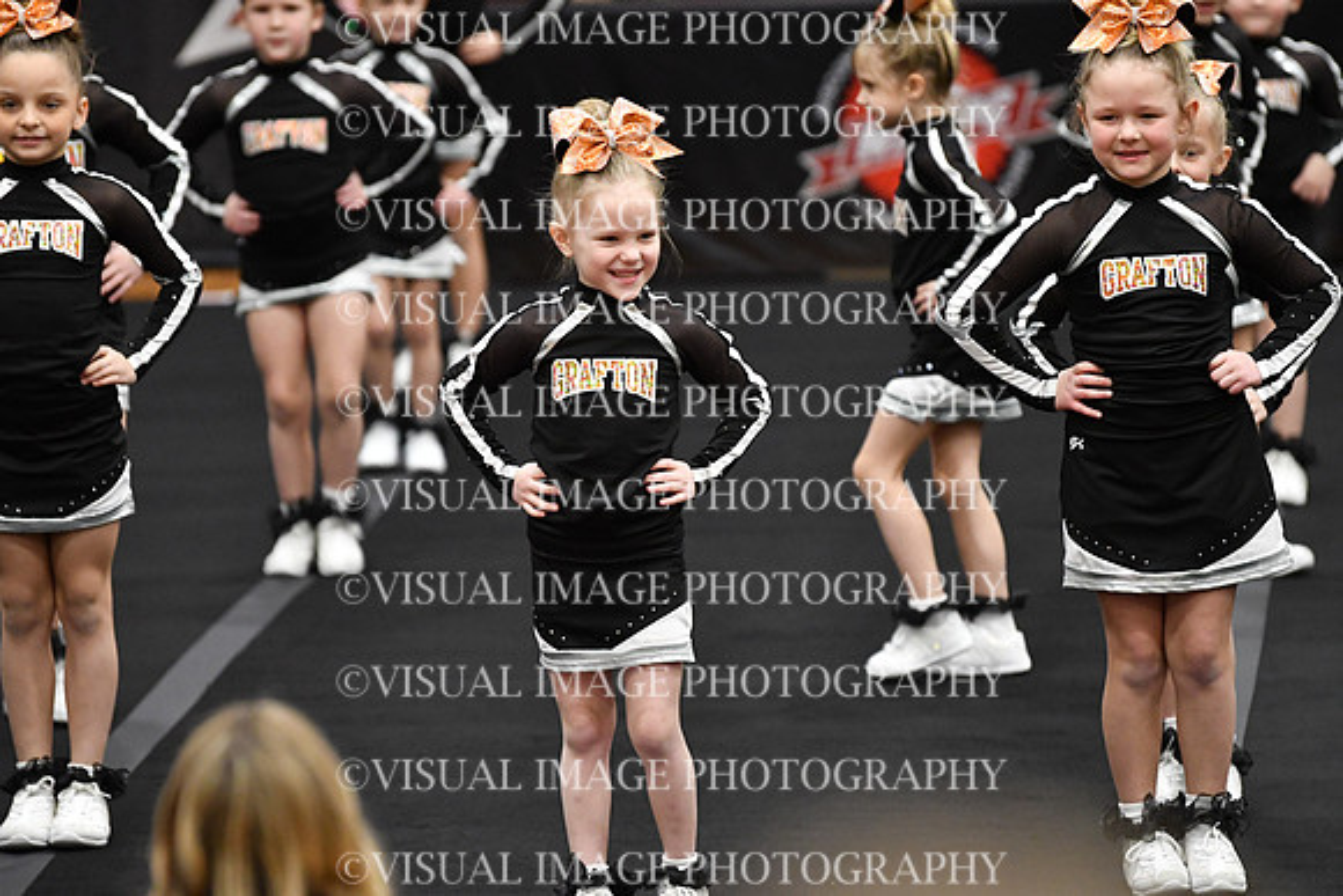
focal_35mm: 255
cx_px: 672
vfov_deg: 5.4
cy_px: 448
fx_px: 9515
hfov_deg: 8.1
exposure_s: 1/800
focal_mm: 170
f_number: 2.8
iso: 5000
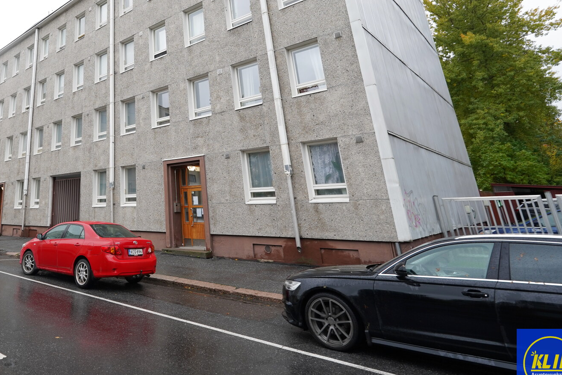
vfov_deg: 52.5
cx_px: 123
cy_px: 89
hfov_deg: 69.6
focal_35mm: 23
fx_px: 359
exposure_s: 1/30
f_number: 7.1
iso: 250
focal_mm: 14
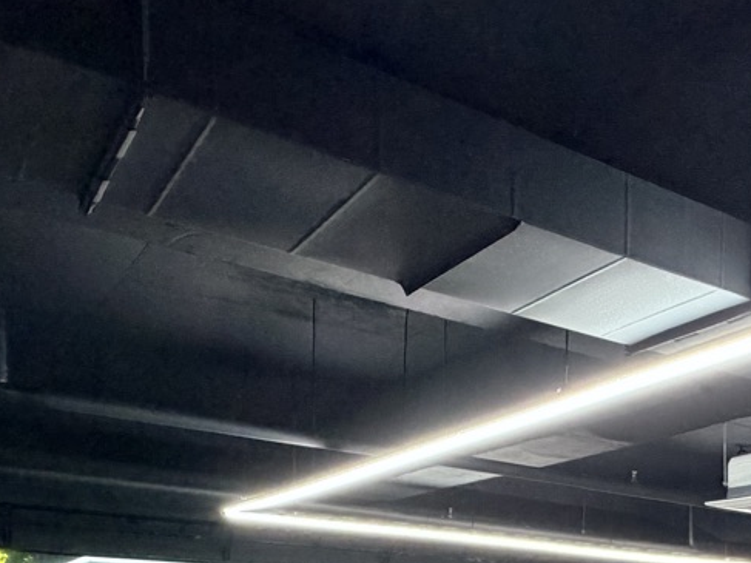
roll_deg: +0.4
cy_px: 710
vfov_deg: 27.1
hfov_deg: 36.0
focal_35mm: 46
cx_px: 797
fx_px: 998
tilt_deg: -2.5
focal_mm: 2.22
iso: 400
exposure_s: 1/60
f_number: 2.2
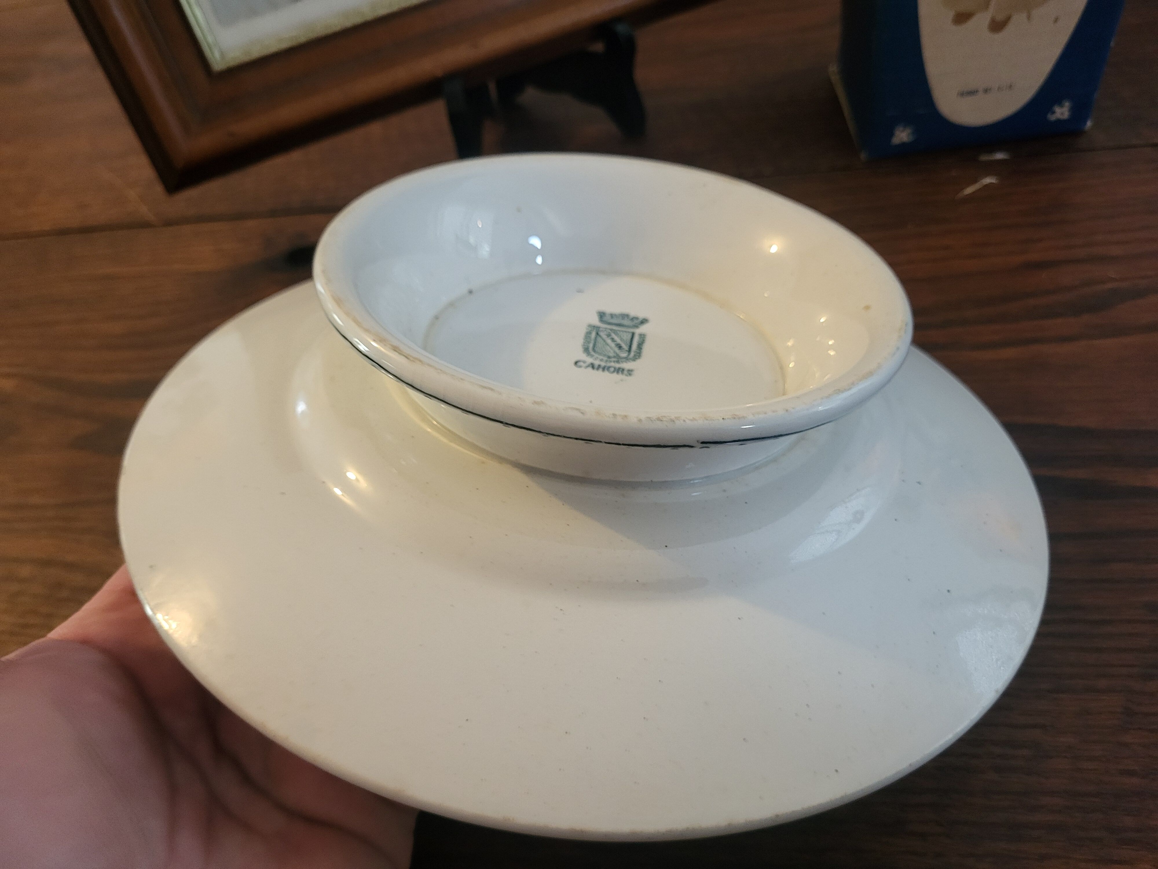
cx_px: 579
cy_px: 434
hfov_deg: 67.3
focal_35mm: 26
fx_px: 870
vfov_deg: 53.1
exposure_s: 1/50
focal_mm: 5.4
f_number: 1.8
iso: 640
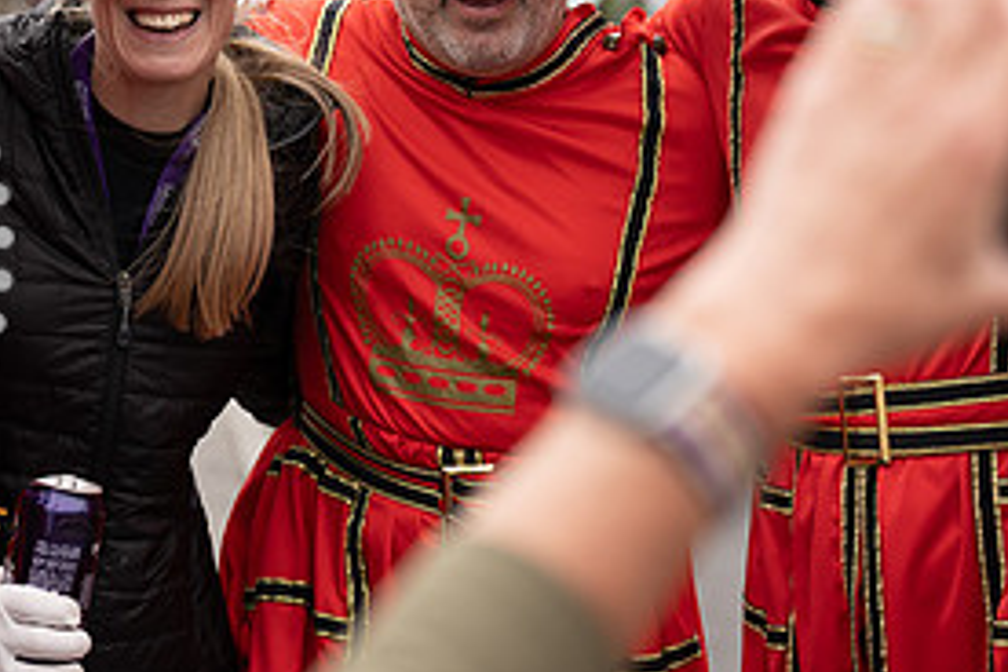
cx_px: 237
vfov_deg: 9.3
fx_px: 4116
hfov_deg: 13.9
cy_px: 57
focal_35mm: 147
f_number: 3.5
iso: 320
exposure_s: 1/1000
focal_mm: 70
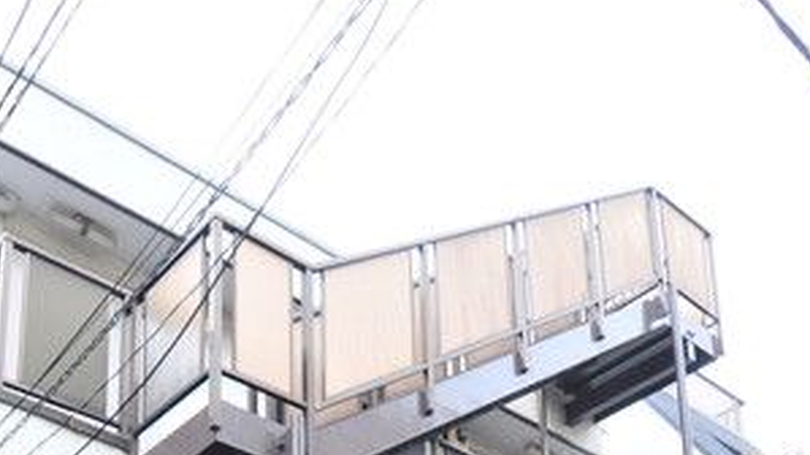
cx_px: 297
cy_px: 788
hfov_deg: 43.3
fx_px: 1009
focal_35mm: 47
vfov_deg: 19.7
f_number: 9
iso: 1000
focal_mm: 14
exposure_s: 1/320
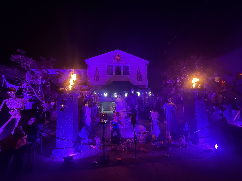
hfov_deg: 102.1
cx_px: 121
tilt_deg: +9.8
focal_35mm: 14
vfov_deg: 85.7
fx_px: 98
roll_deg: +1.3
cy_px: 90
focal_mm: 2.22
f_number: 2.2
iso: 1600
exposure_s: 1/56
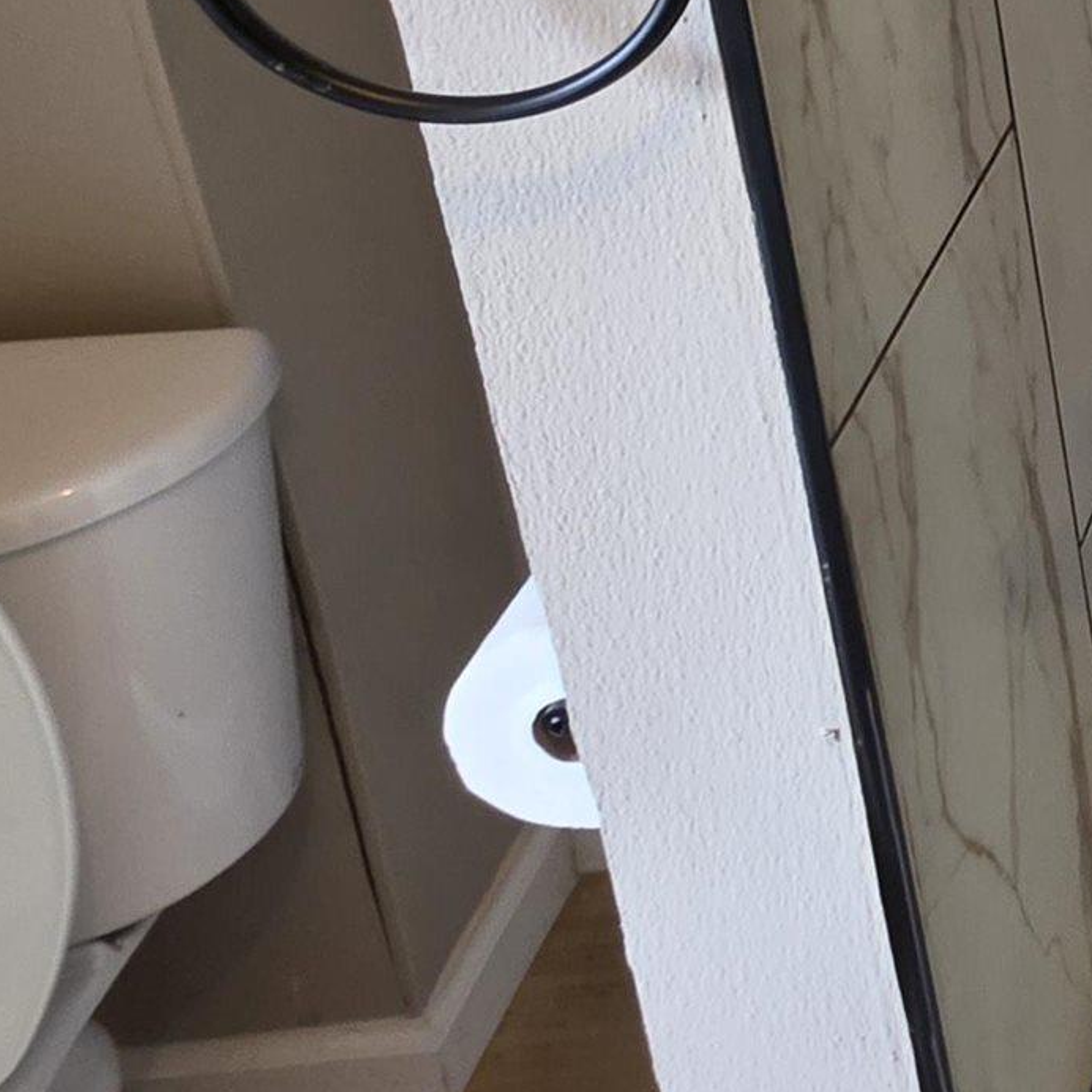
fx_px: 1820
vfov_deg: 27.6
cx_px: 1987
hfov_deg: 21.3
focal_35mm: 51
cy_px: -342
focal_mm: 2.2
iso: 250
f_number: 1.9
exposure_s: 1/100
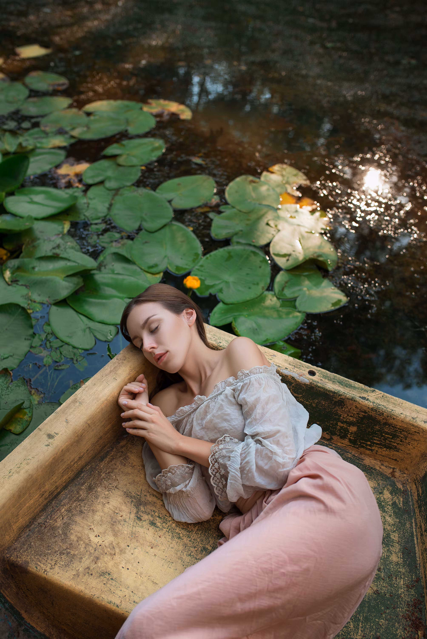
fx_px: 622
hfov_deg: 37.9
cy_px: 320
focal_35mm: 35
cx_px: 214
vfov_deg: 54.4
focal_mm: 35
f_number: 3.2
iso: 100
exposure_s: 1/320
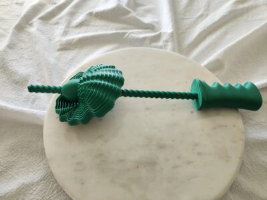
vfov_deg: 58.9
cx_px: 134
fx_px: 177
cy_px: 100
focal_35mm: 23
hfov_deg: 73.9
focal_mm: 5.4
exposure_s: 1/120
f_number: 1.8
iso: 160
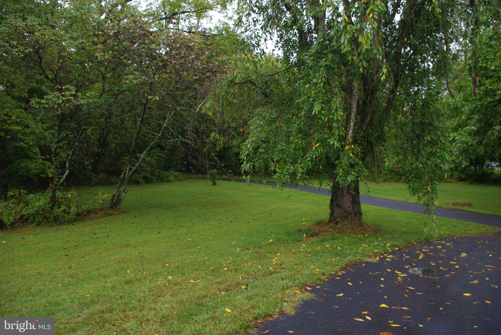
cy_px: 168
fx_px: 376
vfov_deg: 48.0
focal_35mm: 27
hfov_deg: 67.3
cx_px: 250
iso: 200
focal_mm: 18
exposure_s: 1/90
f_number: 6.7
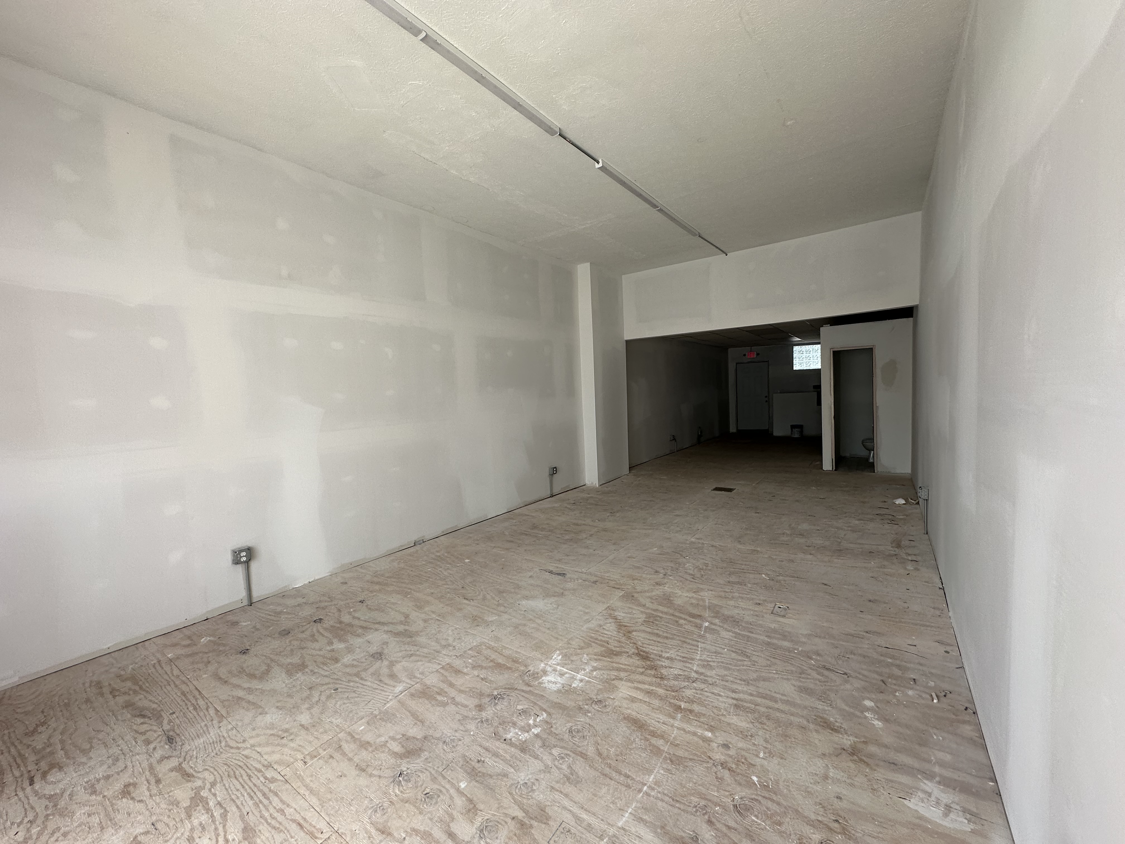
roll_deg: +1.8
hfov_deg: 102.1
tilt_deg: -2.6
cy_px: 422
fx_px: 455
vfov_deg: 85.7
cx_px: 562
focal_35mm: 14
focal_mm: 2.22
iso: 40
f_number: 2.2
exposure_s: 1/151
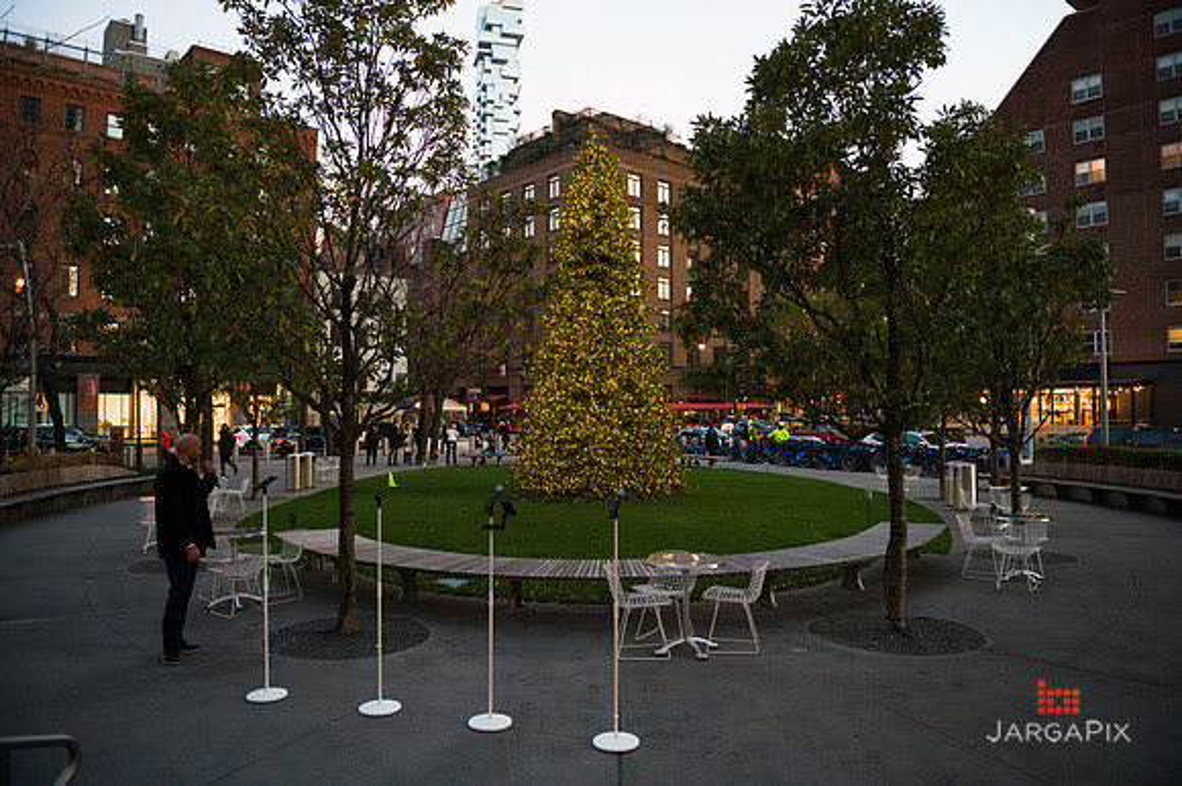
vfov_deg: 53.1
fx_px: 788
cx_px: 591
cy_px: 393
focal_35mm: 24
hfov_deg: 73.8
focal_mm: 24
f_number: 4
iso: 1600
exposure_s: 1/200
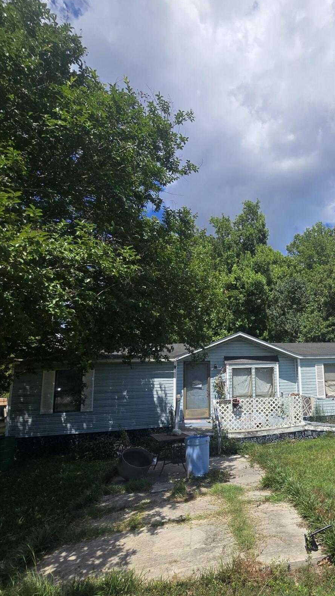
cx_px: 274
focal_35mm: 18
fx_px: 284
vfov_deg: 92.4
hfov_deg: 56.0
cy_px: 328
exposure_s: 1/2551
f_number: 2.2
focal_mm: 2.2
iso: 50
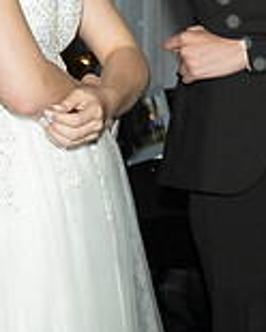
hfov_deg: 8.9
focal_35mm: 169
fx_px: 1663
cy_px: -65
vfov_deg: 11.2
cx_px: 414
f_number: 5.6
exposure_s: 1/100
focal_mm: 48
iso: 1000
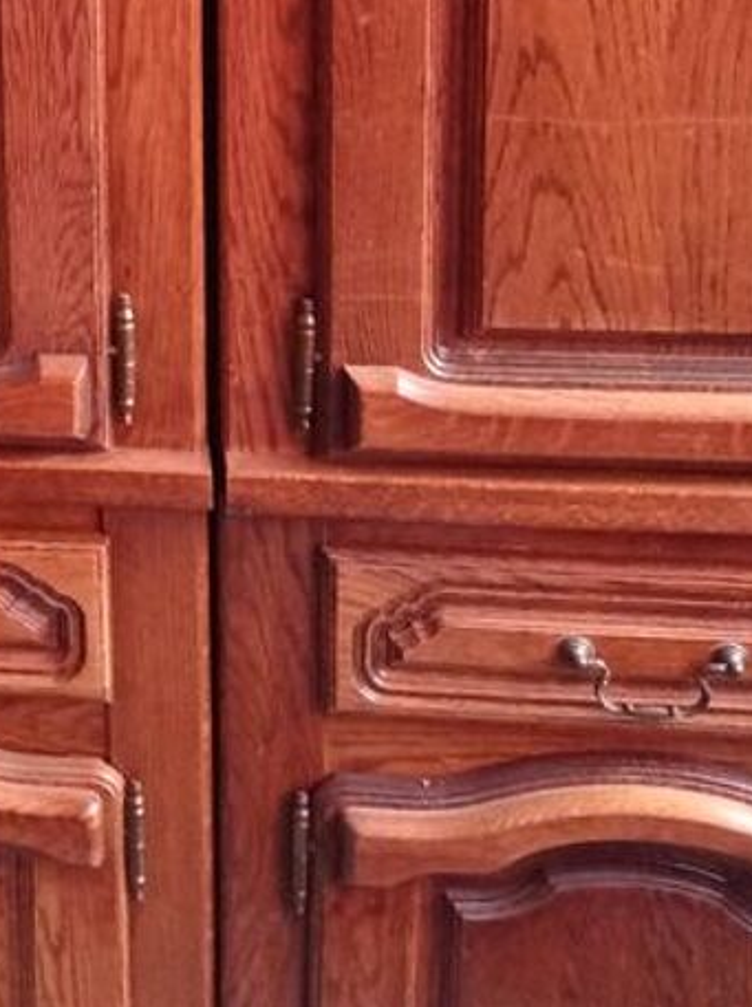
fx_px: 2383
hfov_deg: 16.5
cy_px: -102
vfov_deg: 22.5
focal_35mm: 82
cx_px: -340
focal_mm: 4.74
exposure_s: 1/16.7
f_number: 1.79
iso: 750
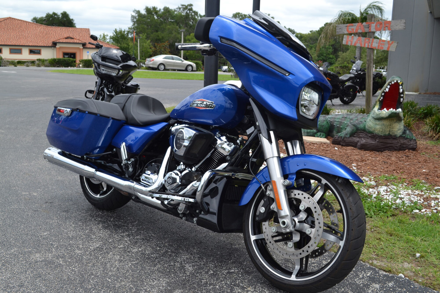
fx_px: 440
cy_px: 146
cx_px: 220
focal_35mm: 36
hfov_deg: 53.1
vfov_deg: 36.9
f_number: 7.1
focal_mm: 24
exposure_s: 1/200
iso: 100
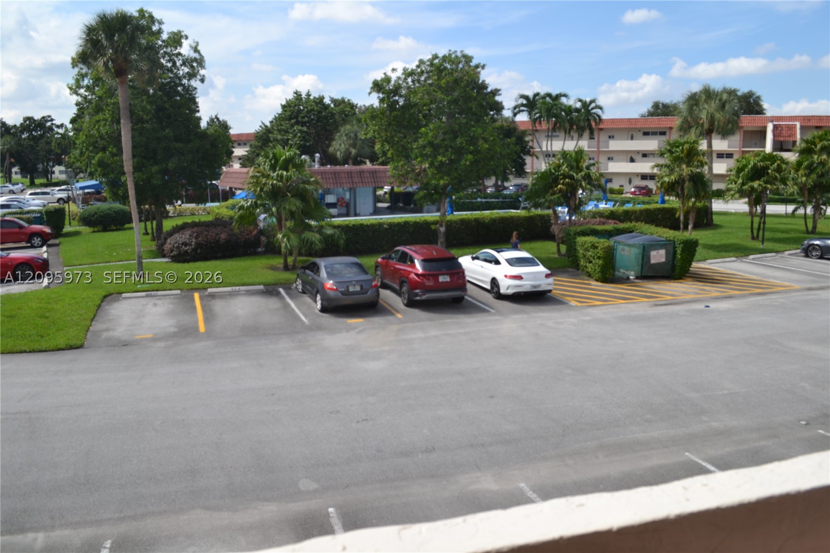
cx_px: 415
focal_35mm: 27
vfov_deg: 47.9
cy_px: 276
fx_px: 622
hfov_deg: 67.4
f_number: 8
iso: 100
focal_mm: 18
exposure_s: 1/250
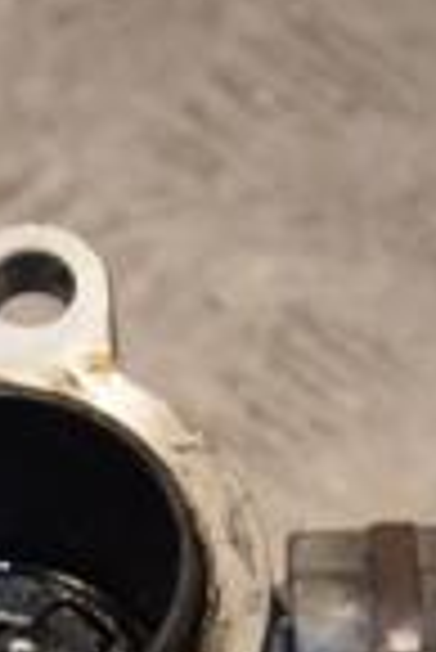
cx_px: 4
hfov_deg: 4.3
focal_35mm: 322
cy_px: 868
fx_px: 5835
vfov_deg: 6.3
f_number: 5.6
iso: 800
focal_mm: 52
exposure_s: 1/200
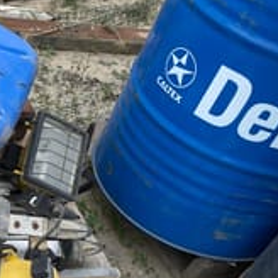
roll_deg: -7.5
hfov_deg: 21.6
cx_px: -108
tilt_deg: -44.4
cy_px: 194
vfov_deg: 24.5
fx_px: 636
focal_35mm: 70
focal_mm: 4.2
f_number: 1.6
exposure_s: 1/489
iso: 32
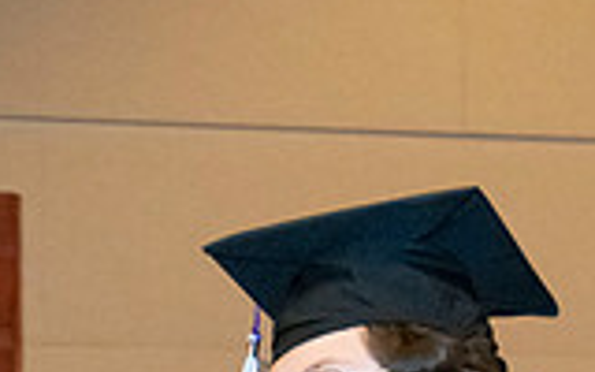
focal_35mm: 157
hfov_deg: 13.3
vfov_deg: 8.0
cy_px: 724
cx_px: 141
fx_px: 2546
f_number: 5.6
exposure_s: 1/125
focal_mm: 35
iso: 6400
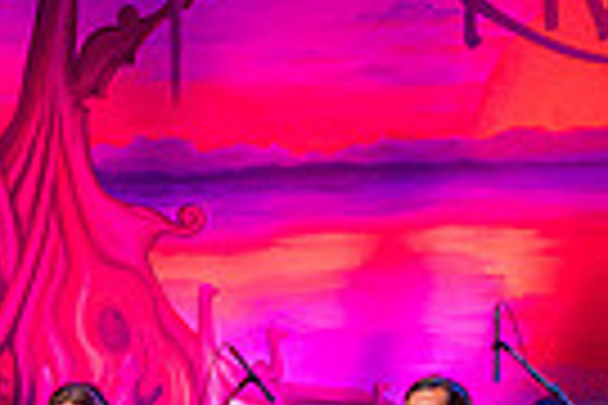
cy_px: 524
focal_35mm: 365
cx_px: 387
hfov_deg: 5.6
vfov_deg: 3.8
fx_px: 6164
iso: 1600
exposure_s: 1/160
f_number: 3.2
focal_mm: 85
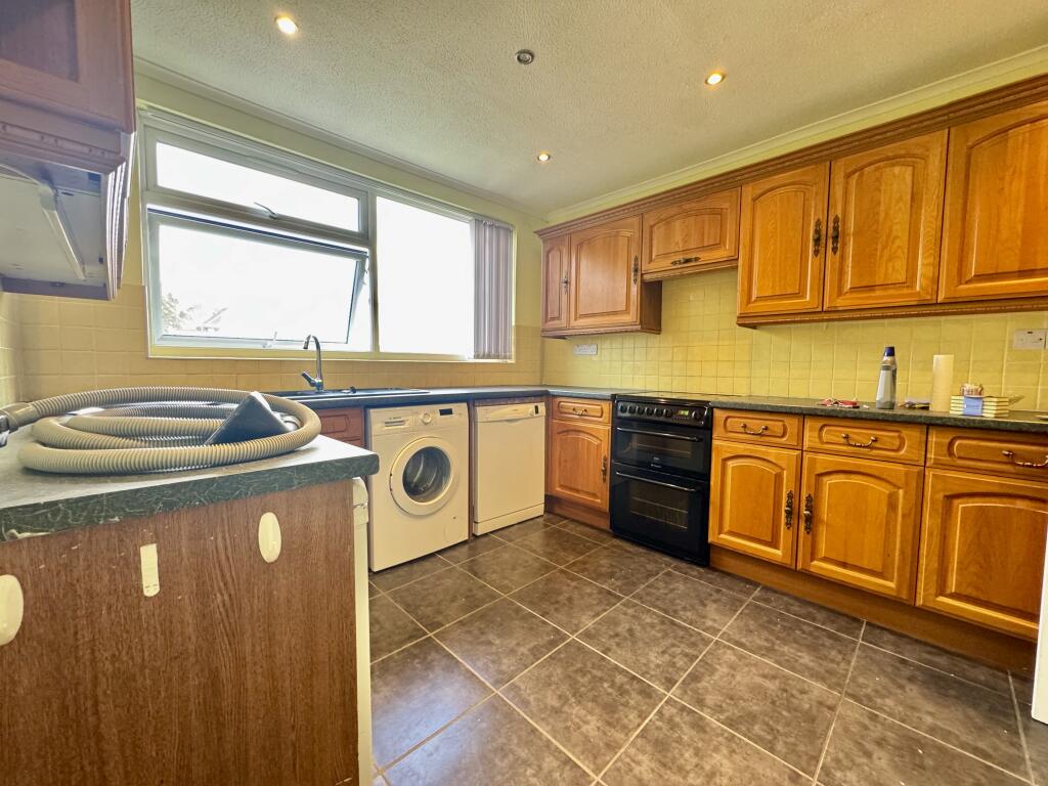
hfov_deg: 102.1
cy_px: 393
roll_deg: -0.4
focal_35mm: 14
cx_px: 524
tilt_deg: -4.4
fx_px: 424
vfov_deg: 85.7
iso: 400
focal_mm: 2.22
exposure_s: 1/50
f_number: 2.2
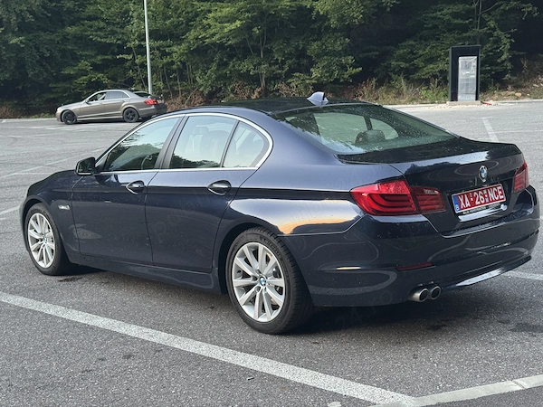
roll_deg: +1.8
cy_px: 204
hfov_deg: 39.7
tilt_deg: -8.1
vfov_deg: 30.3
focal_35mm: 48
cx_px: 272
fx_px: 753
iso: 200
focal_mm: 6.76
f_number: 1.78
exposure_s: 1/60
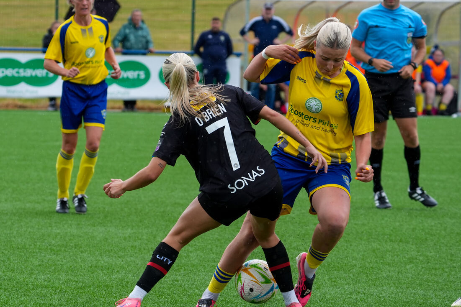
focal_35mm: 218
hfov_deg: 9.4
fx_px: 2791
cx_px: 248
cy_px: 161
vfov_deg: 6.3
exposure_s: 1/1000
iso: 1000
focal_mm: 200
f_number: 8
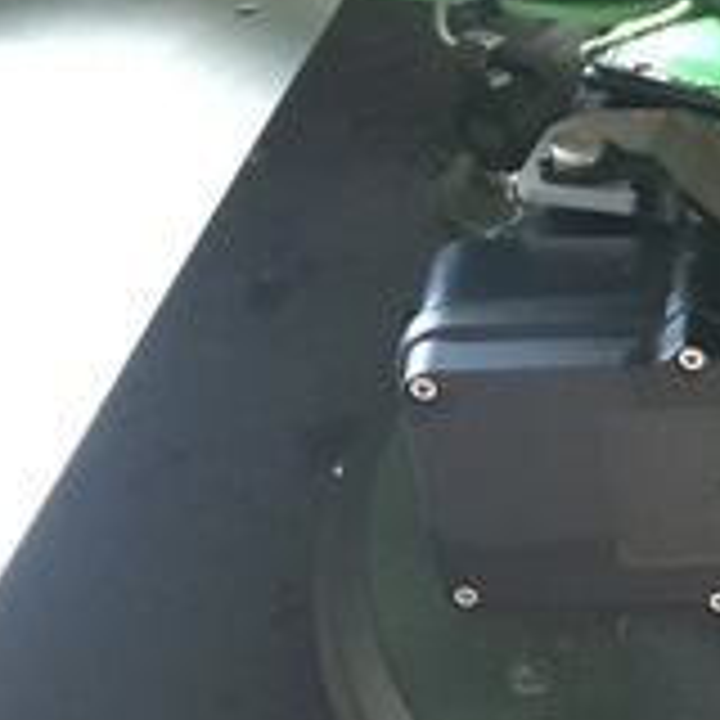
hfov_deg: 14.9
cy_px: 610
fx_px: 2494
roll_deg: -0.8
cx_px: 1179
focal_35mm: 106
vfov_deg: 16.3
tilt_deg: -38.5
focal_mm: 4.15
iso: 250
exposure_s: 1/17
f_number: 2.2
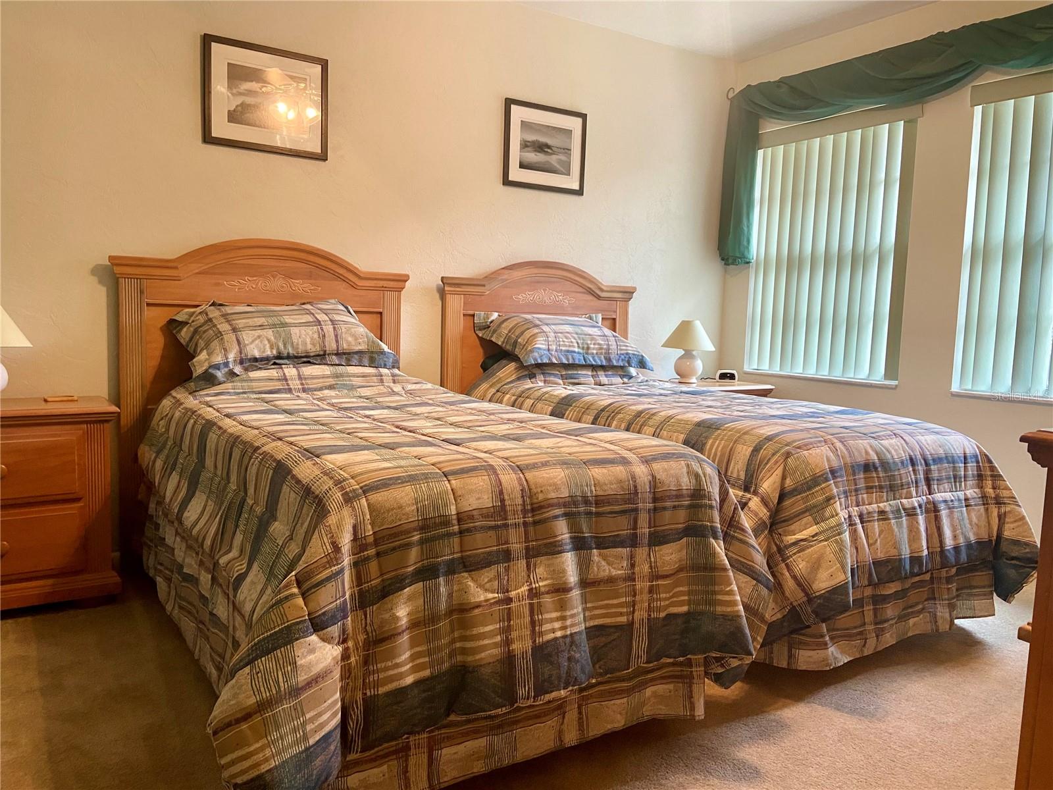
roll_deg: -1.3
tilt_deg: -6.4
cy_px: 395
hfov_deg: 67.3
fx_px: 791
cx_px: 526
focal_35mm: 26
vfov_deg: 53.1
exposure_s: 1/60
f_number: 1.8
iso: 160
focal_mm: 4.25
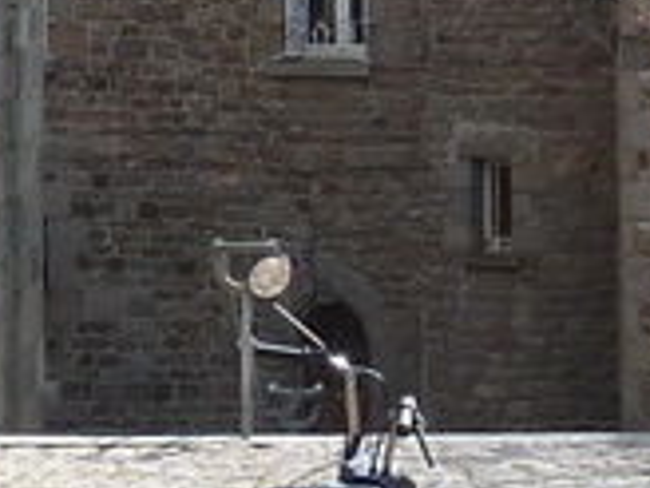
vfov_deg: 5.5
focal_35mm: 270
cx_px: 670
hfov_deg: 7.3
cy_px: -179
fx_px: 5070
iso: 80
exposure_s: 1/160
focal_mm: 6.1
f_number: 4
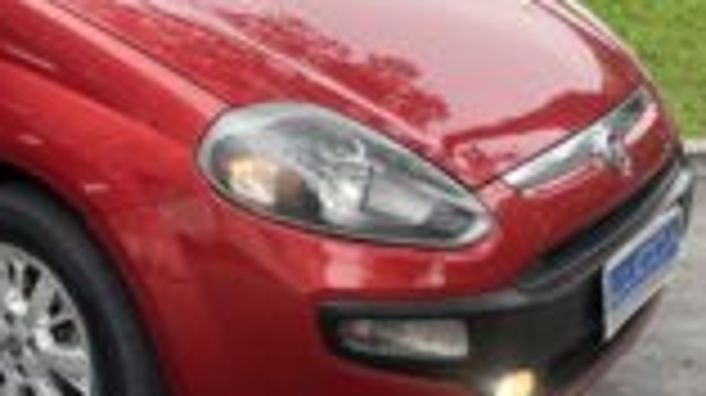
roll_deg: +2.1
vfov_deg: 17.8
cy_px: -45
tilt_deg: -12.6
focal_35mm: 65
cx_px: 31
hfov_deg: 30.5
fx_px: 1216
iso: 64
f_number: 1.5
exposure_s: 1/120
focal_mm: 5.7
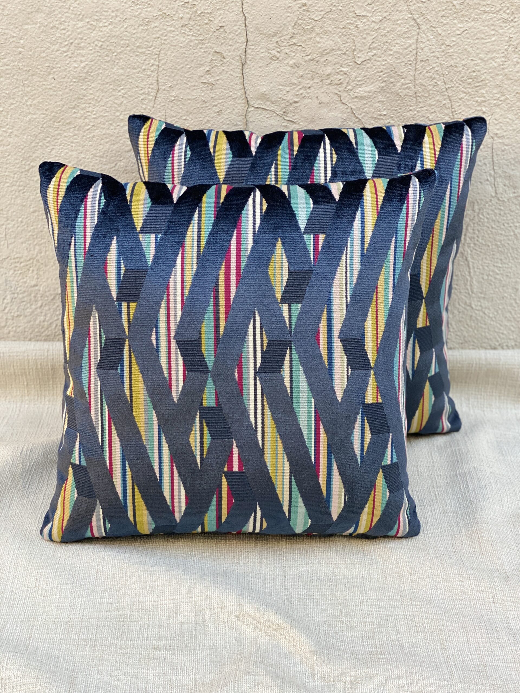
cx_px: 260
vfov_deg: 36.8
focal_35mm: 52
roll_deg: -0.5
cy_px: 346
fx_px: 1042
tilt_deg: -25.6
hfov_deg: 28.0
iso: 80
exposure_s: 1/122
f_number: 2
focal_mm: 6
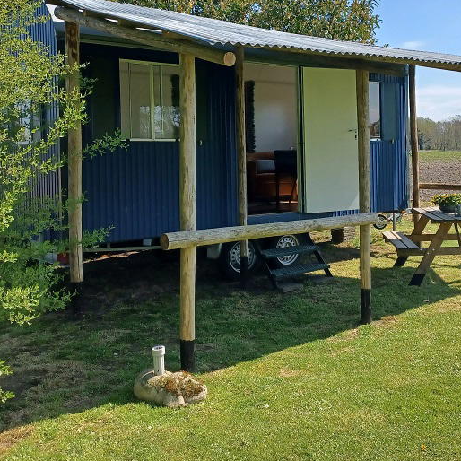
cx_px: 301
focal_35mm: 43
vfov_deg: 38.7
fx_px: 648
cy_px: 148
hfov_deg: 38.8
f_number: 1.8
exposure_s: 1/476
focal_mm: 4.6
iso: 32
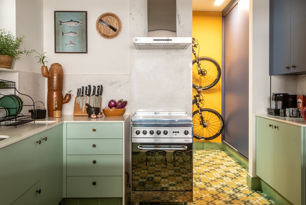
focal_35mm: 32
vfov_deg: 41.2
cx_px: 153
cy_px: 102
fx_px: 272
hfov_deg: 58.7
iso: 400
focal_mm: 32
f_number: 9
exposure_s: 1.3
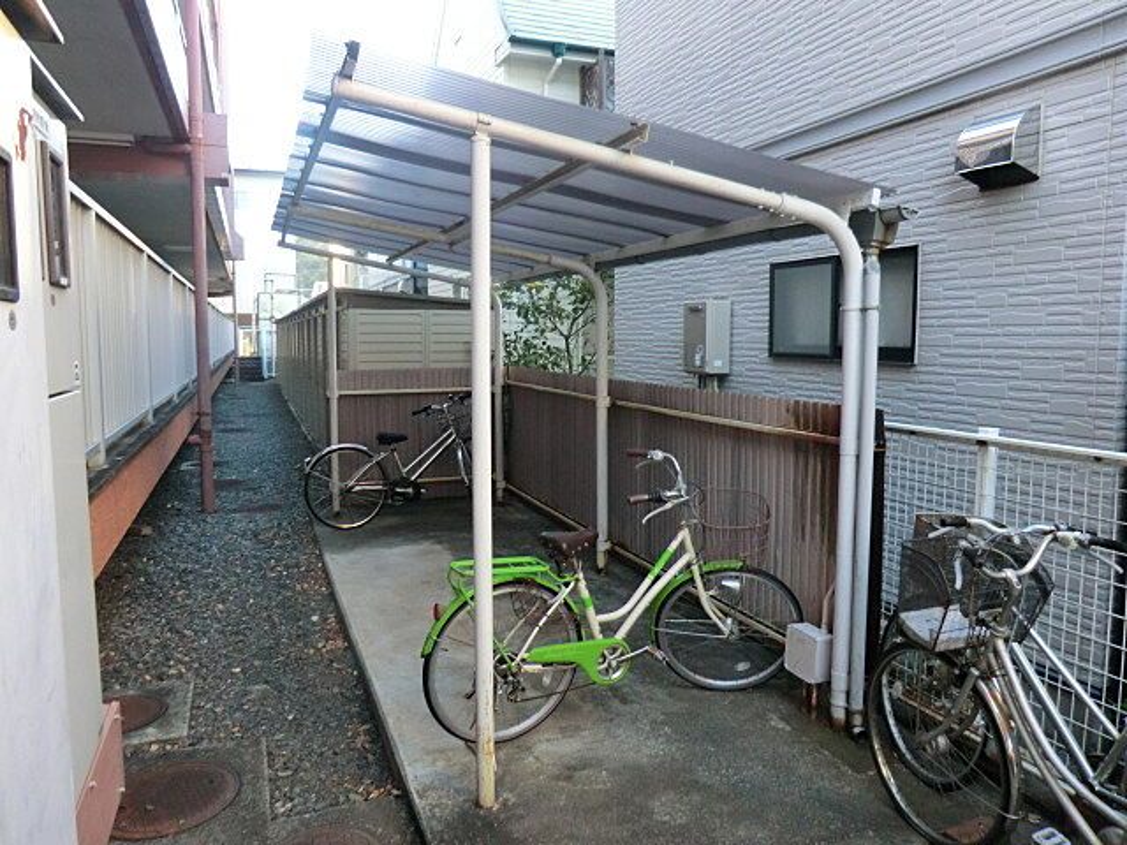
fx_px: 781
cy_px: 422
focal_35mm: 24
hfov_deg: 71.6
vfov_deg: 56.8
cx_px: 564
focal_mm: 4.3
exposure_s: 1/60
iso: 200
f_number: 3.2
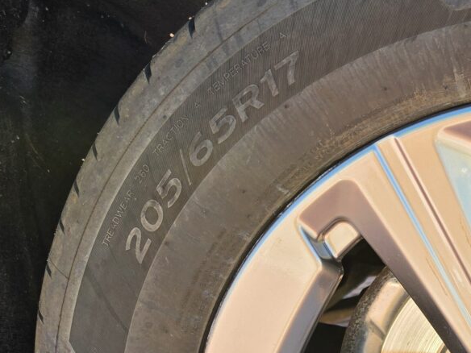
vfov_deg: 22.1
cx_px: 561
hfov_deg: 27.2
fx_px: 857
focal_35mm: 63
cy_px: 379
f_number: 1.4
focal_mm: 6.5
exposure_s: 1/359
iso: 32
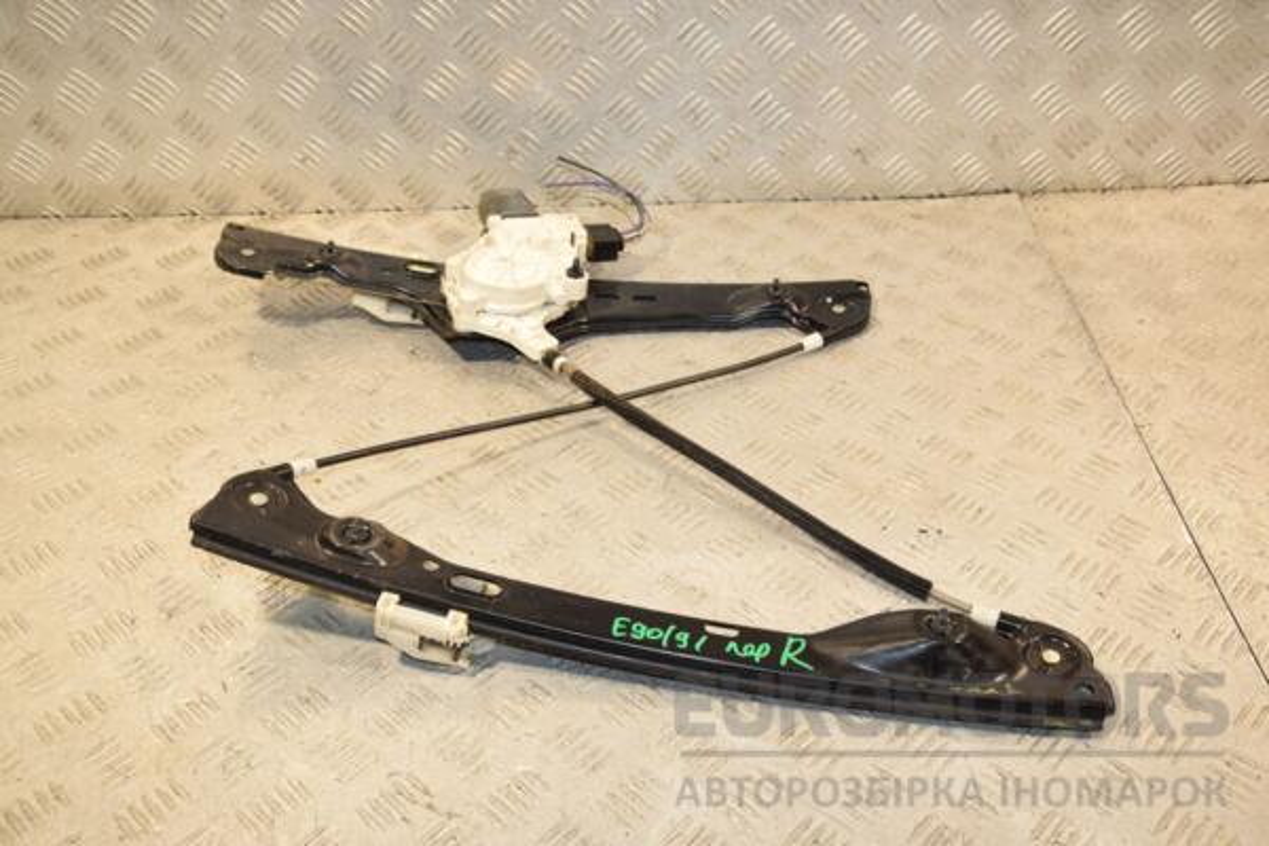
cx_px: 634
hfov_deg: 51.3
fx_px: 1322
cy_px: 423
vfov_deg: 35.5
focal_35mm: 38
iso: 800
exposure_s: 1/200
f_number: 6.3
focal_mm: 25
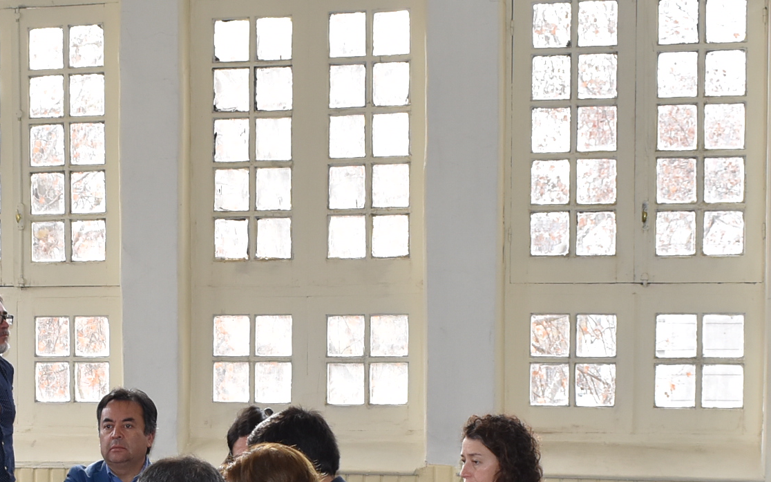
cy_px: 509
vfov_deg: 13.6
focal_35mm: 94
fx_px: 1982
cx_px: 229
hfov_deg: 21.9
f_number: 5.6
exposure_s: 1/125
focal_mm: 23
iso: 500
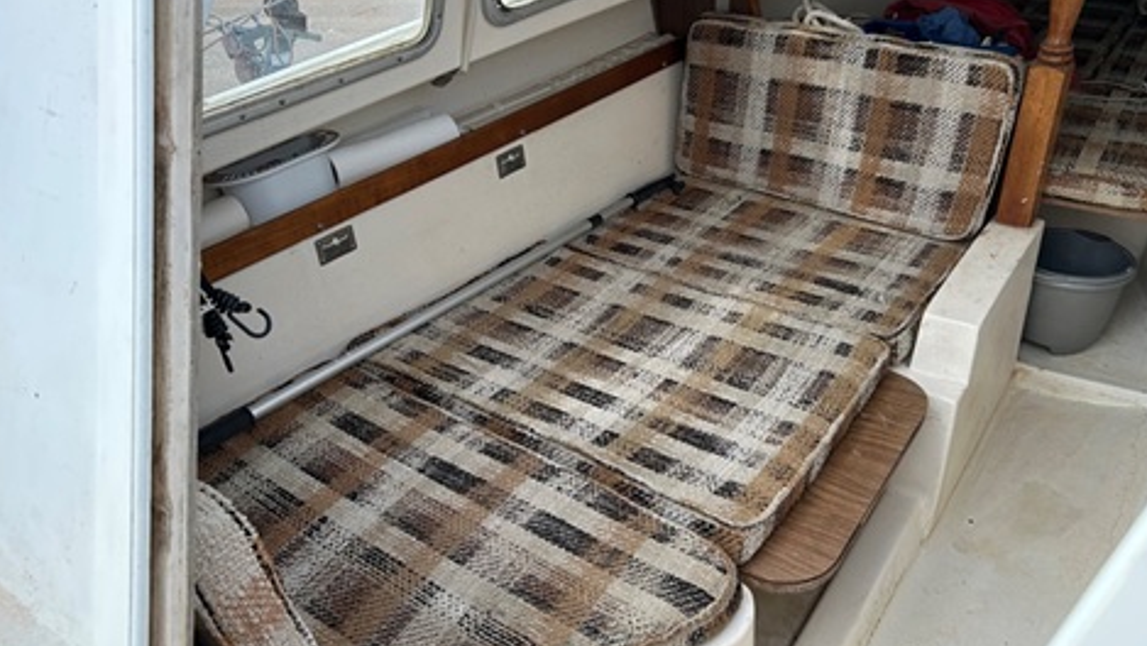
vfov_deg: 40.2
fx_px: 882
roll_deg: +3.3
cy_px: 311
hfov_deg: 66.1
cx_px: 567
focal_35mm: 29
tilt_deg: -32.2
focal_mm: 5.7
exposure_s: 1/1238
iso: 50
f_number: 1.5
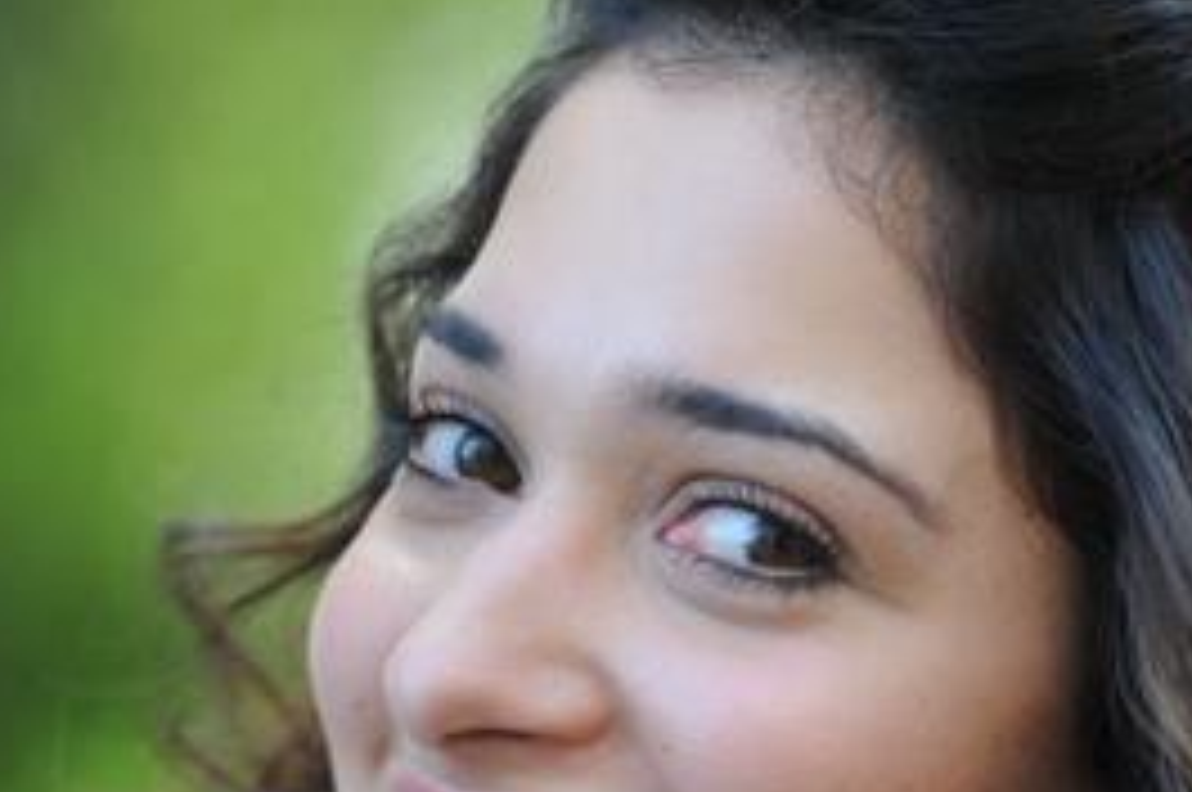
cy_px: 738
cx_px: 796
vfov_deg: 3.6
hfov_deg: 5.4
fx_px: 12666
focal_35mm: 383
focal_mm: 145
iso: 400
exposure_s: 1/250
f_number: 3.5
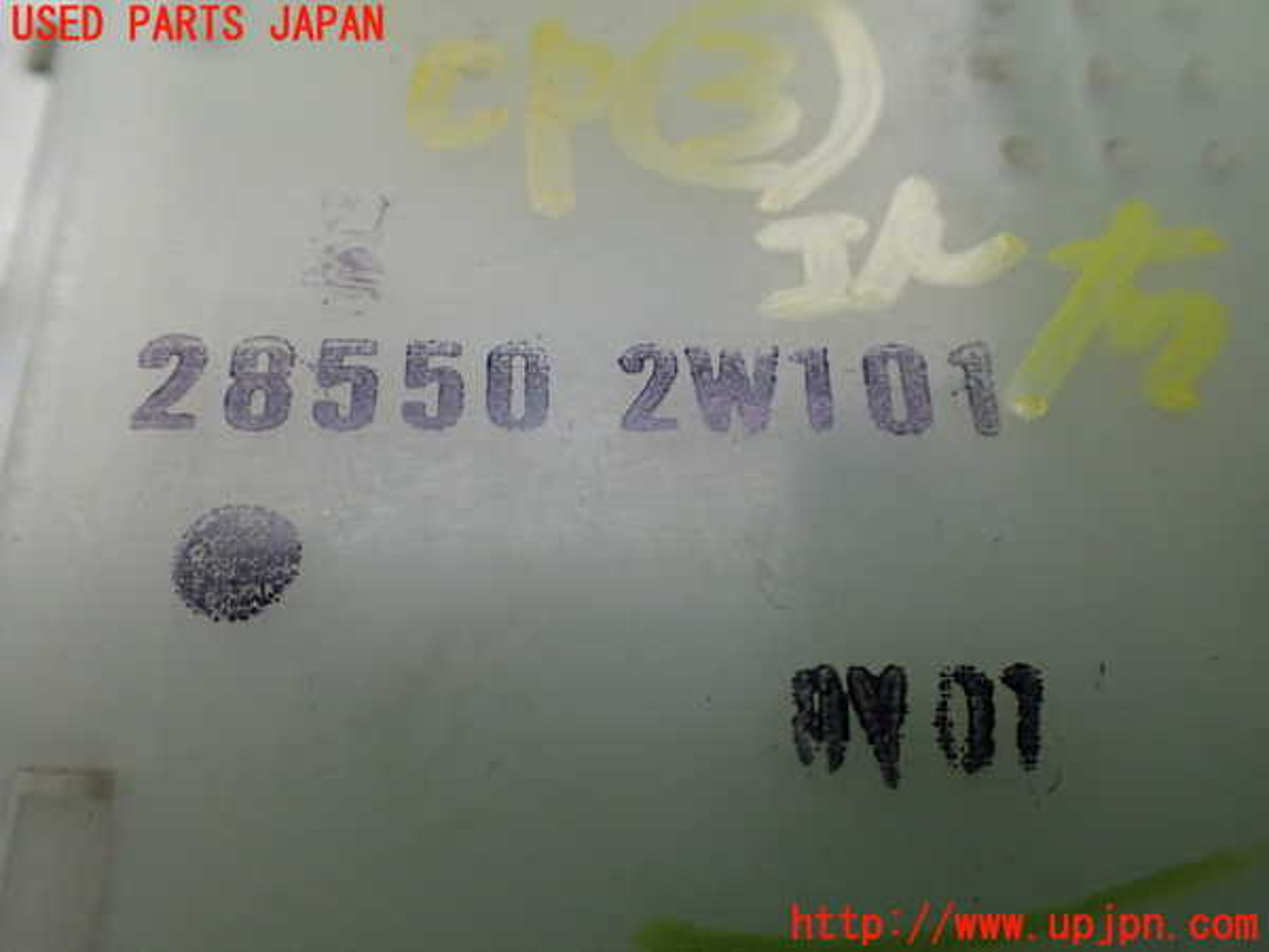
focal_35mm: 30
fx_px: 1100
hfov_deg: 60.0
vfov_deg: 46.8
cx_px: 634
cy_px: 476
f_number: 2.3
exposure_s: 1/125
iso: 500
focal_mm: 5.4
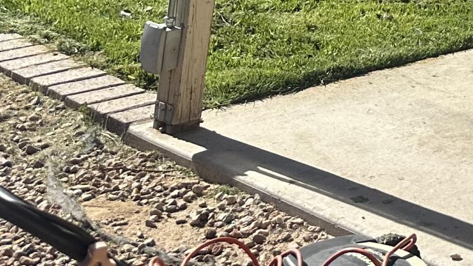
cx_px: 797
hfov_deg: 17.8
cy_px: -353
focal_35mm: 101
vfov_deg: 10.5
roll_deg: -4.5
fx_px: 1267
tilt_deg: +1.6
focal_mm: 6.86
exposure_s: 1/3861
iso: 80
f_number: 1.78
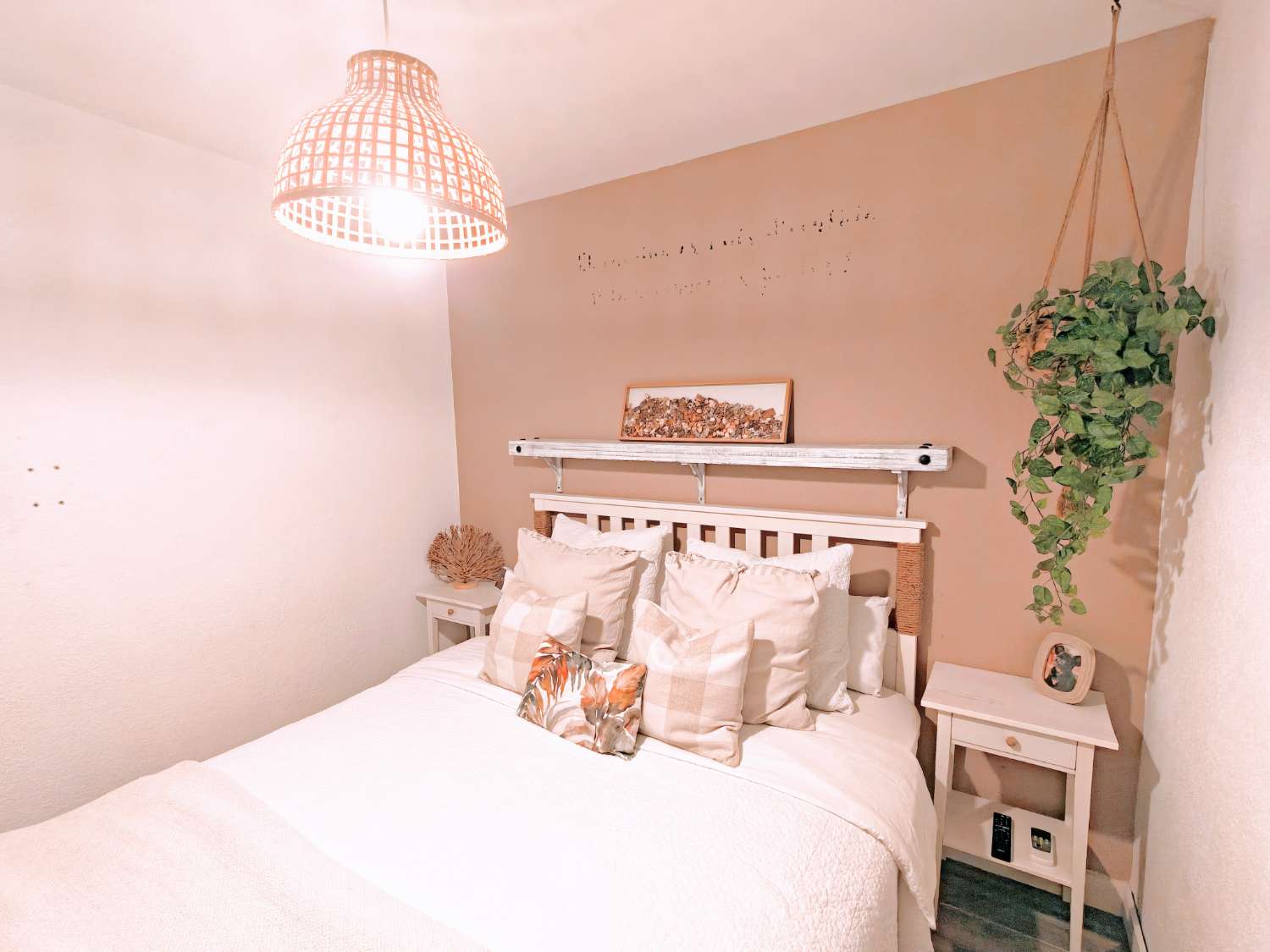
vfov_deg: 78.1
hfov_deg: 94.5
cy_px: 476
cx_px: 635
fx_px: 587
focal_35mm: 16
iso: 250
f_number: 2
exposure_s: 1/100
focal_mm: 2.31
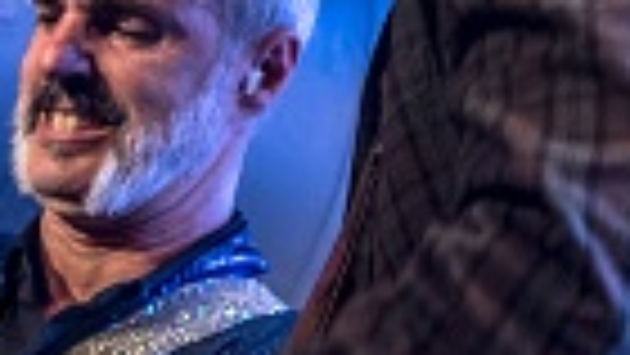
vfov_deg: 5.0
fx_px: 4046
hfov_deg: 8.9
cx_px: 513
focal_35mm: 242
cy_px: 189
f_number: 2.8
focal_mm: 30
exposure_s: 1/125
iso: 640
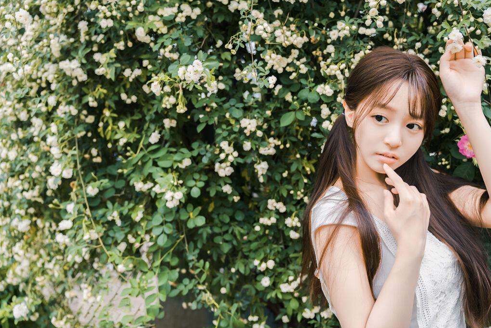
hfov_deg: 56.9
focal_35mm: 33
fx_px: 450
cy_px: 159
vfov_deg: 40.0
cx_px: 289
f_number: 2.8
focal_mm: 28
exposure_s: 1/200
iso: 100
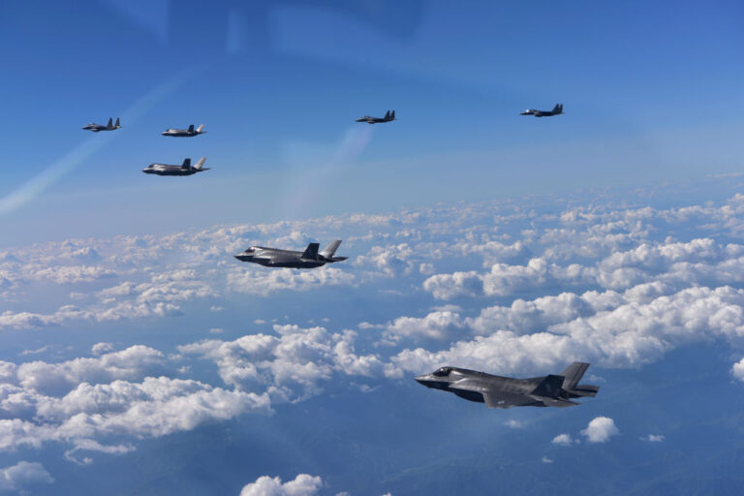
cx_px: 372
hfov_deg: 34.5
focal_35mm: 58
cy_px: 248
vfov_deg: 23.4
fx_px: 1199
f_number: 9
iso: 100
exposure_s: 1/500
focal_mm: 58
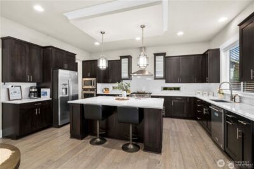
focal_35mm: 16
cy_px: 84
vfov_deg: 73.8
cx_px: 127
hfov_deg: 96.7
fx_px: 113
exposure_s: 1/6
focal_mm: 16
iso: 1000
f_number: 7.1
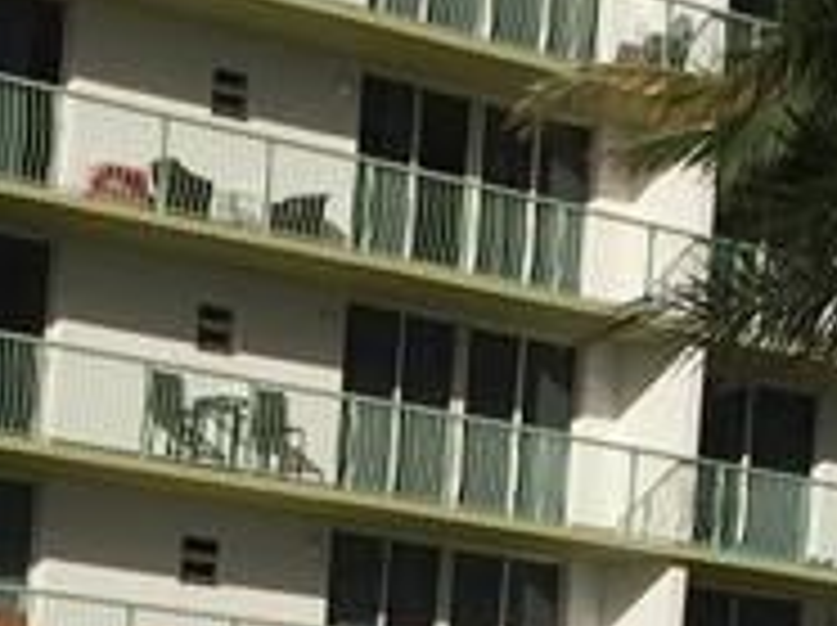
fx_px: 3864
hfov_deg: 12.4
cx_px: 356
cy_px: 1175
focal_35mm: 160
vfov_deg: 8.8
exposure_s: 1/4115
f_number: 2.2
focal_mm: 4.15
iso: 32
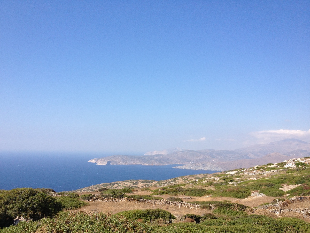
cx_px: 155
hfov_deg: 52.6
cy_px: 116
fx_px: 313
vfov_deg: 40.7
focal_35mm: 35
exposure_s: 1/1727
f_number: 2.4
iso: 50
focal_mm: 4.28
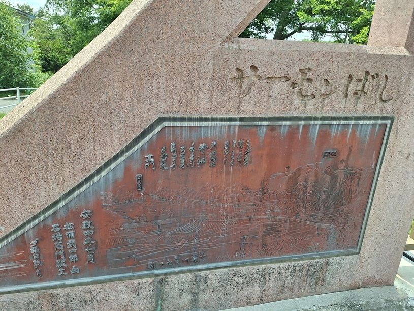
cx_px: 207
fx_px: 275
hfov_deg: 73.9
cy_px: 156
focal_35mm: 23
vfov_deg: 58.9
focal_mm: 5.54
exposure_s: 1/1250
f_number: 1.8
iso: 40
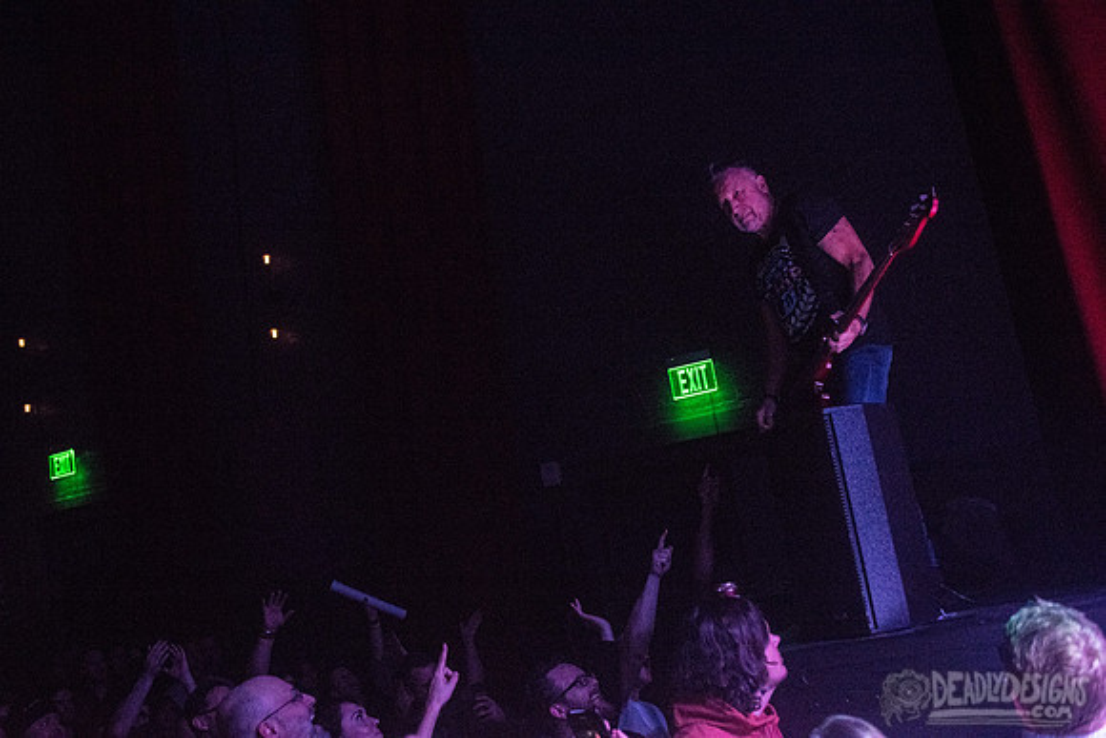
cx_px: 553
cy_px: 369
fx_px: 1075
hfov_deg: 54.4
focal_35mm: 35
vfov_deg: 37.9
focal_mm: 35
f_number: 3.5
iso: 3200
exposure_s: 1/500
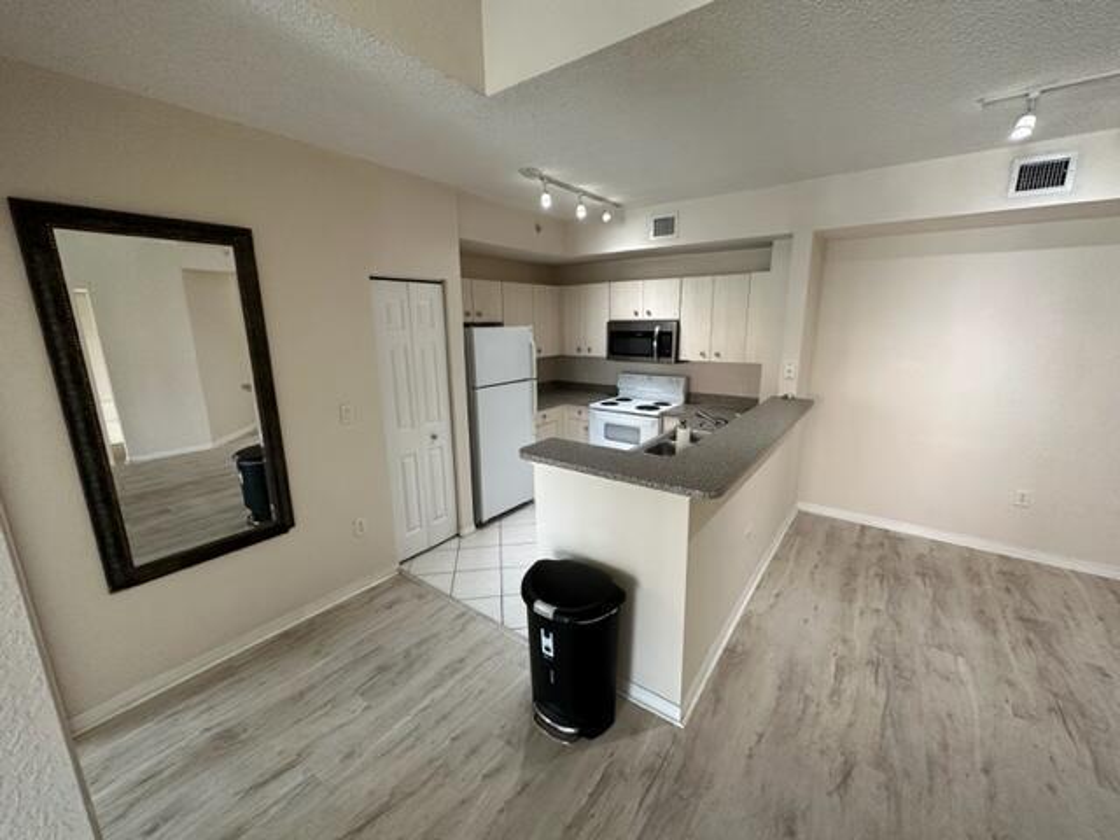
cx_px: 560
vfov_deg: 85.7
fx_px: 453
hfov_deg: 102.1
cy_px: 420
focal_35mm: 14
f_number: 2.2
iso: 250
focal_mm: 2.22
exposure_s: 1/120
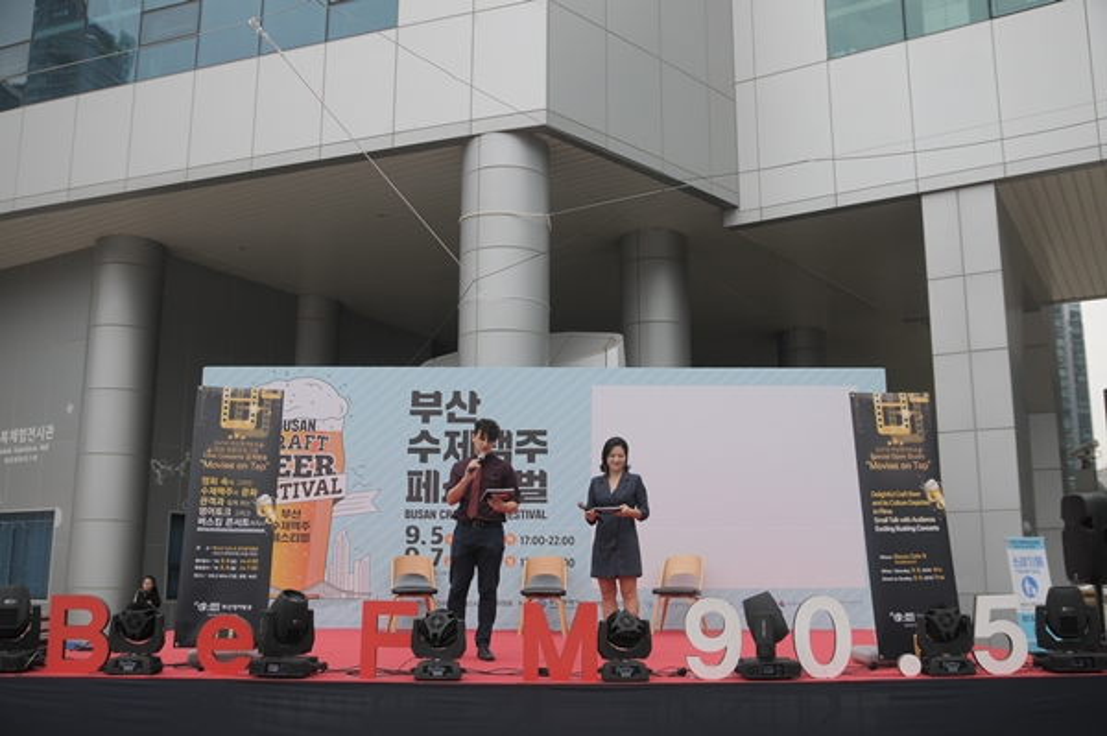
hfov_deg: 57.3
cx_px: 554
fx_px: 1014
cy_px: 368
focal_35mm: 33
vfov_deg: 39.9
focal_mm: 22
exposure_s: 1/500
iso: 200
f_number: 3.5
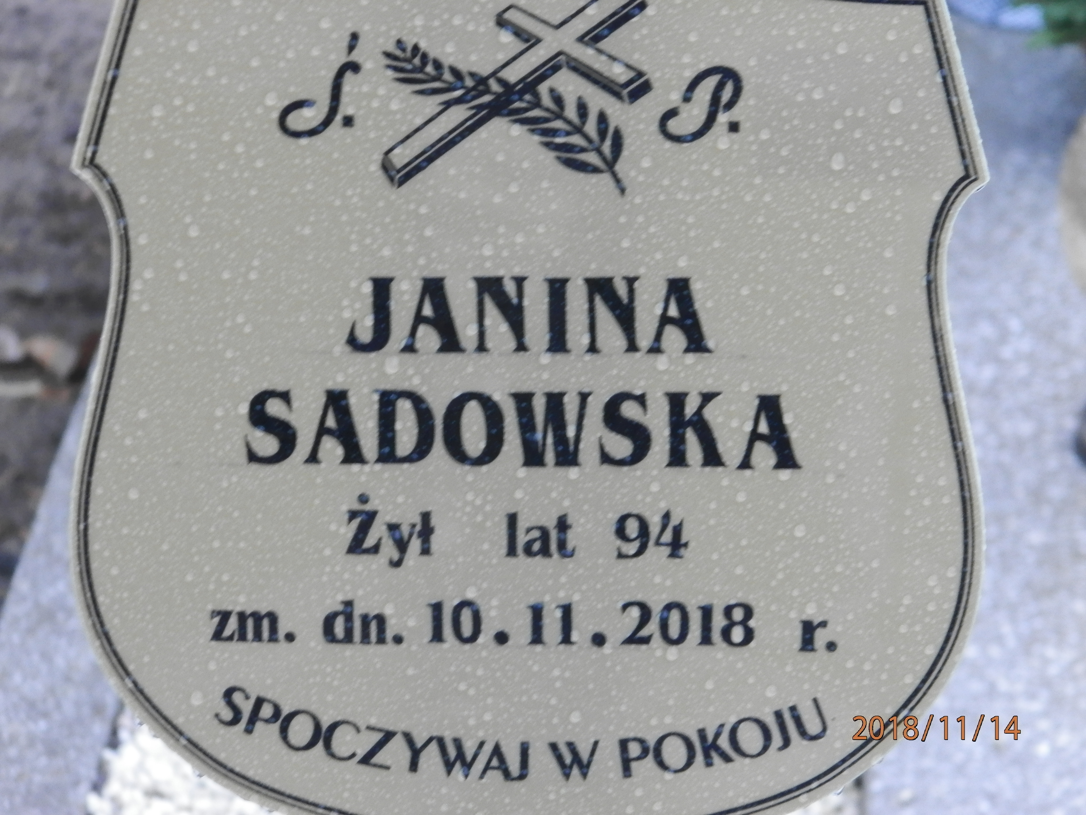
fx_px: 7028
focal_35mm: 224
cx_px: 543
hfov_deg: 8.8
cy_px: 408
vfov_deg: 6.6
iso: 400
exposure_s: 1/8
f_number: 5.4
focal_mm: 40
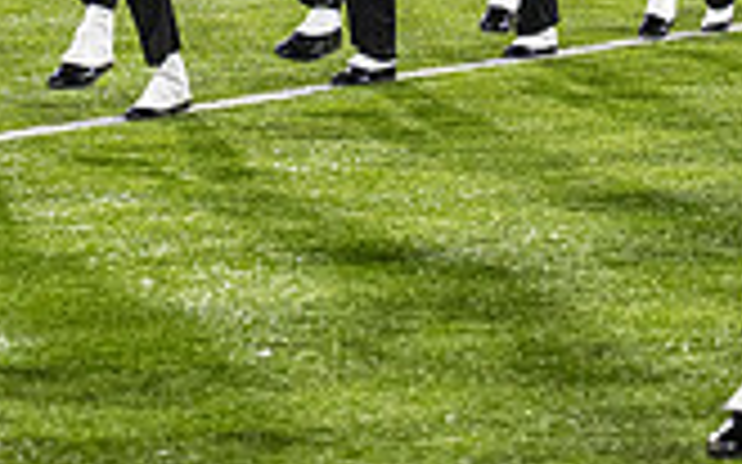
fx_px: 5074
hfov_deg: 8.4
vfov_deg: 5.2
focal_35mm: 251
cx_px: 346
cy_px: -349
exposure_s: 1/500
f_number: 3.2
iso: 1250
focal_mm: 70
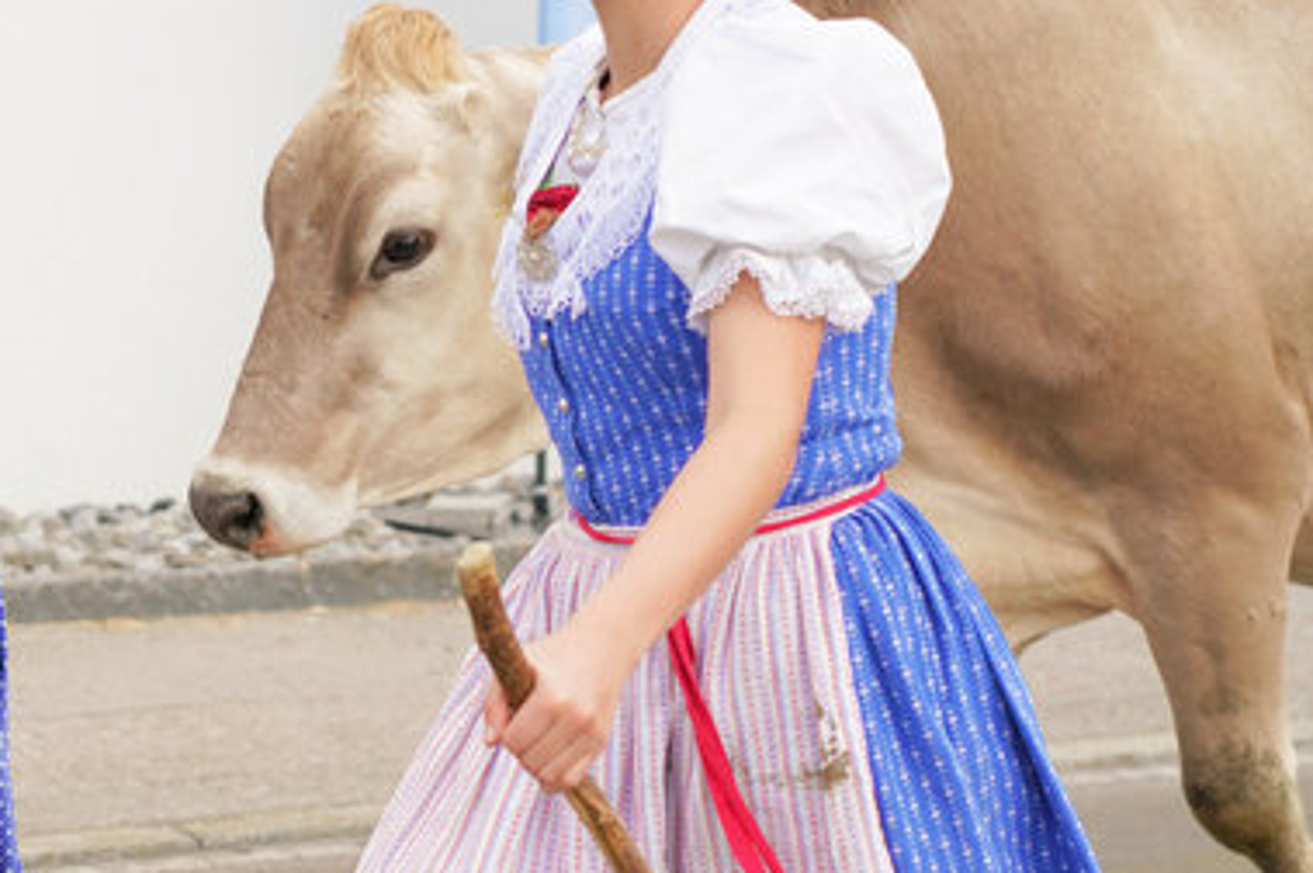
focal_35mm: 202
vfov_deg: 6.8
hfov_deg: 10.1
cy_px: 523
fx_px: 7361
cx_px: -80
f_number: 5.6
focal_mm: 85
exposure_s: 1/800
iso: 640
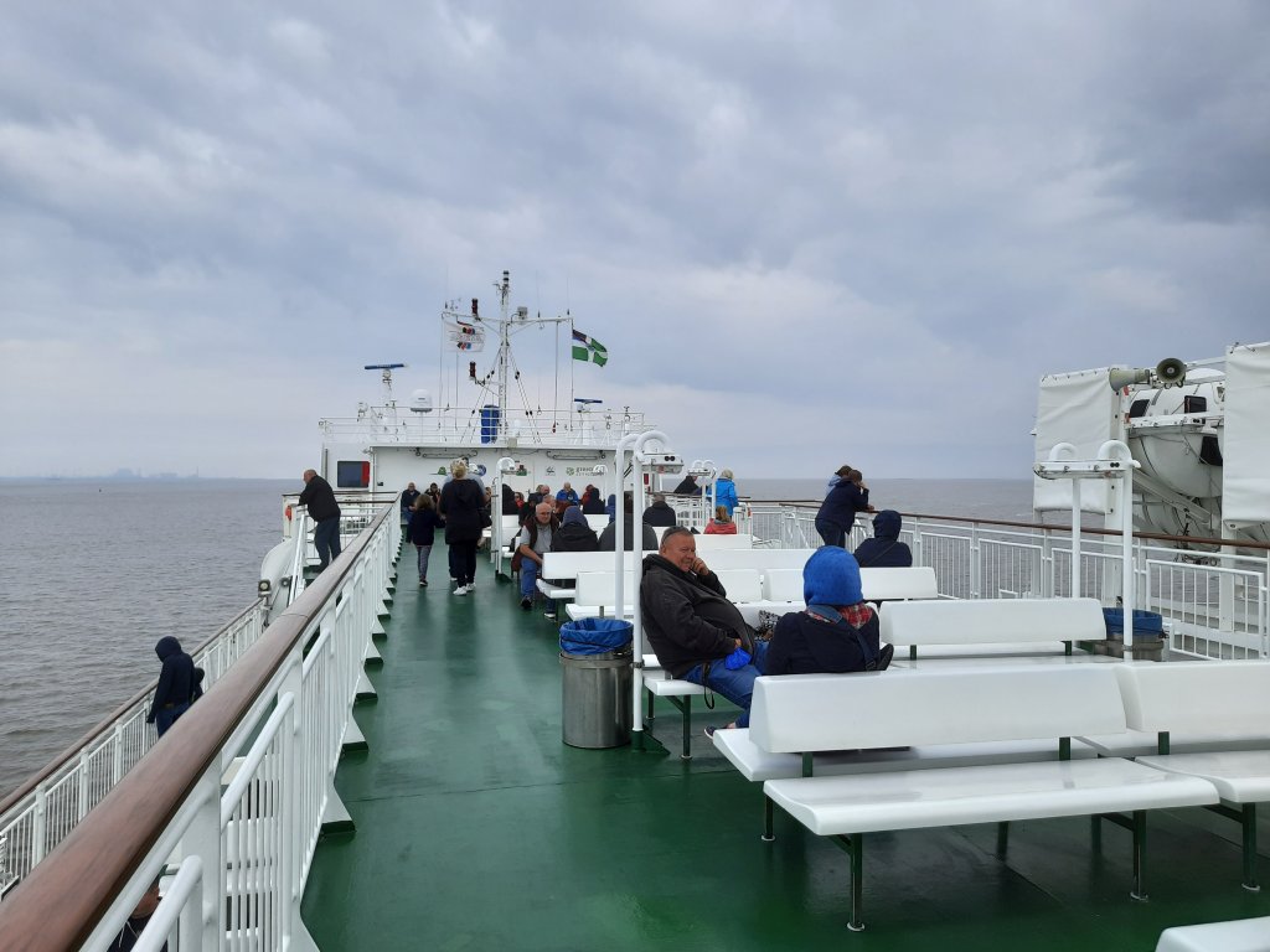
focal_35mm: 25
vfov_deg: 54.9
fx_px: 917
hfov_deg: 69.4
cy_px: 476
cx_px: 635
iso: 100
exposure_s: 1/454
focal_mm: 4.6
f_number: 2
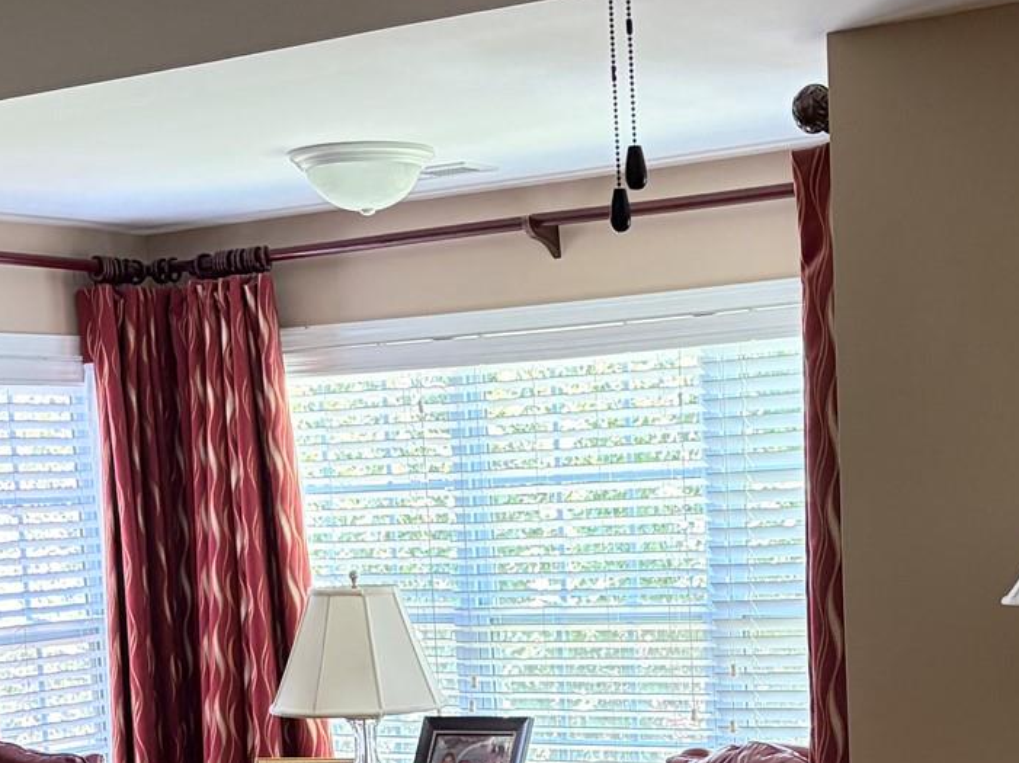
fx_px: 2236
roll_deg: +2.8
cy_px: 714
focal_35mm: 76
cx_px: 619
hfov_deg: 25.6
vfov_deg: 19.0
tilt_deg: -5.3
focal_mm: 5.96
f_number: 1.6
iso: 320
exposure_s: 1/60
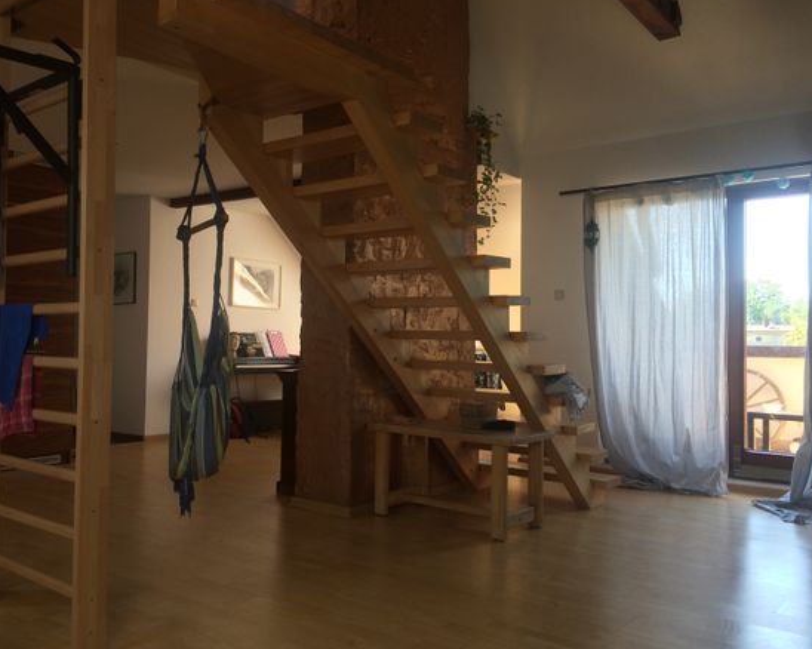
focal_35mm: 31
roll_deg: +0.3
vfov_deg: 47.1
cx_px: 394
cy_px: 319
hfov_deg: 57.2
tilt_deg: +3.7
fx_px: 745
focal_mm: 4.15
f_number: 2.2
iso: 50
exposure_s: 1/100
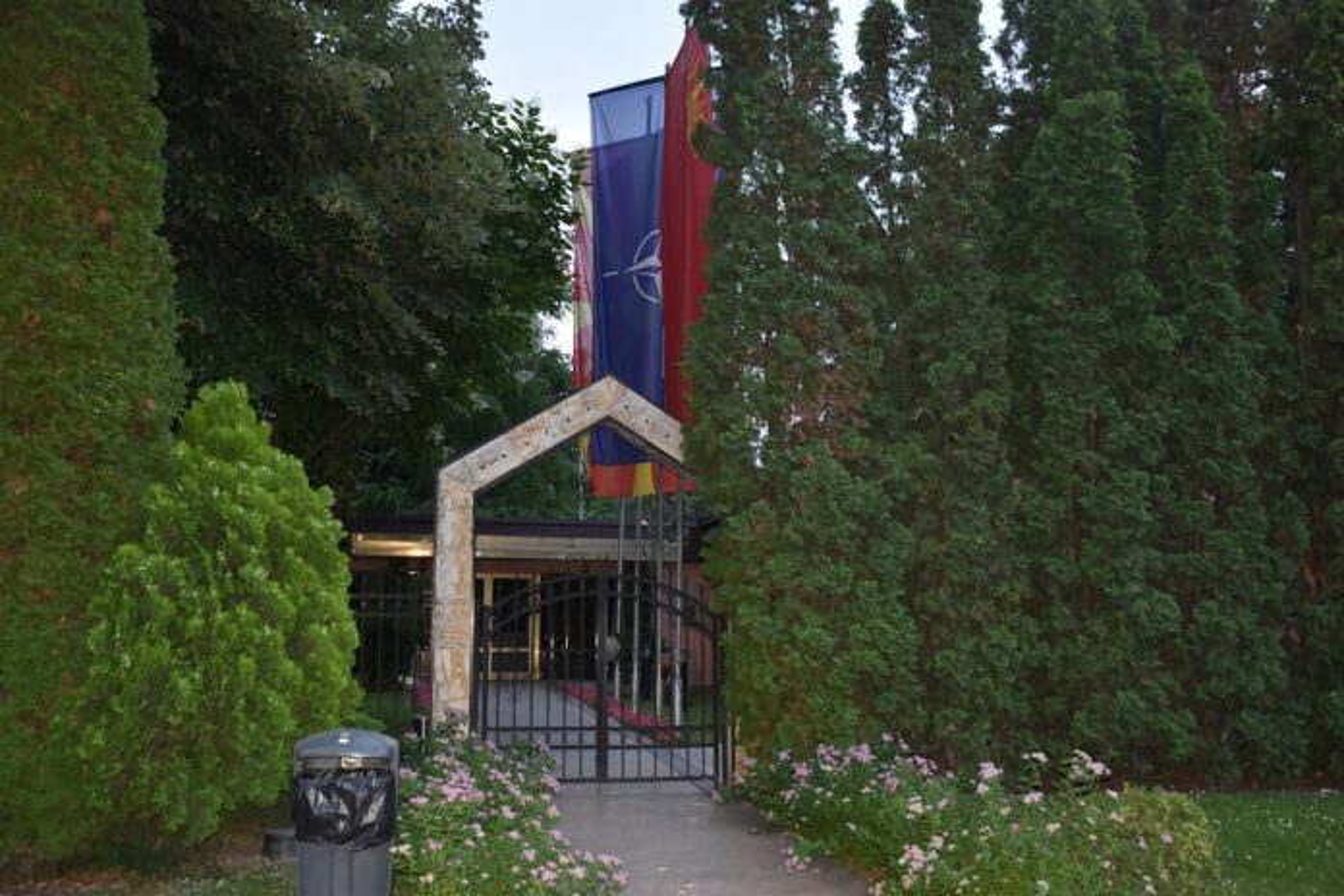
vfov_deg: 40.0
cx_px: 672
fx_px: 1232
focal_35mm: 33
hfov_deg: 57.2
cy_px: 448
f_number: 3.5
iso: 900
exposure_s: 1/125
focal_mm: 22
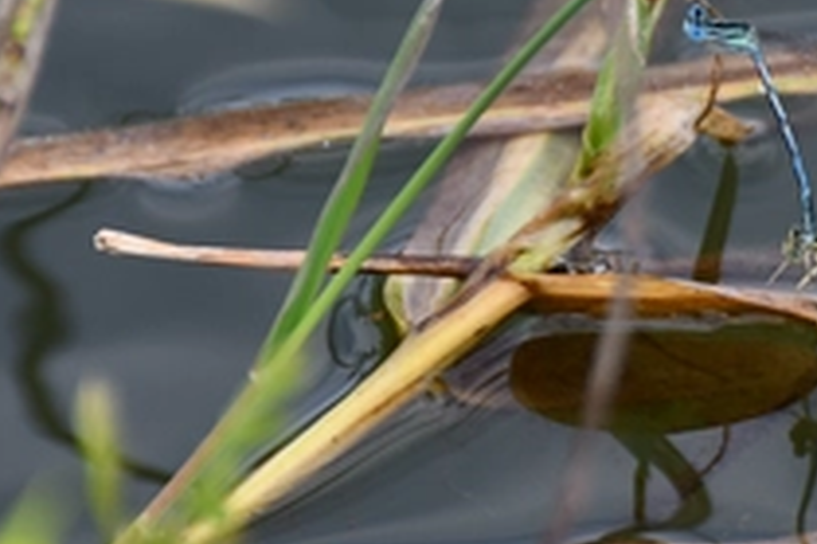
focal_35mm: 1054
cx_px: 676
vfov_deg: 1.3
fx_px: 23900
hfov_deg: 2.0
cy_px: 192
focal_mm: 230
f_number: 5.6
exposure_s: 1/500
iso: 200
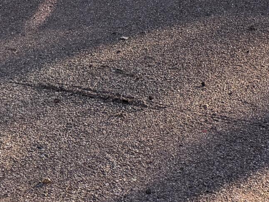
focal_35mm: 112
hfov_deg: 17.6
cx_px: 138
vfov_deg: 11.5
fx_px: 870
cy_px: -240
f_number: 1.78
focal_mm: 6.76
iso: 100
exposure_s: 1/1901
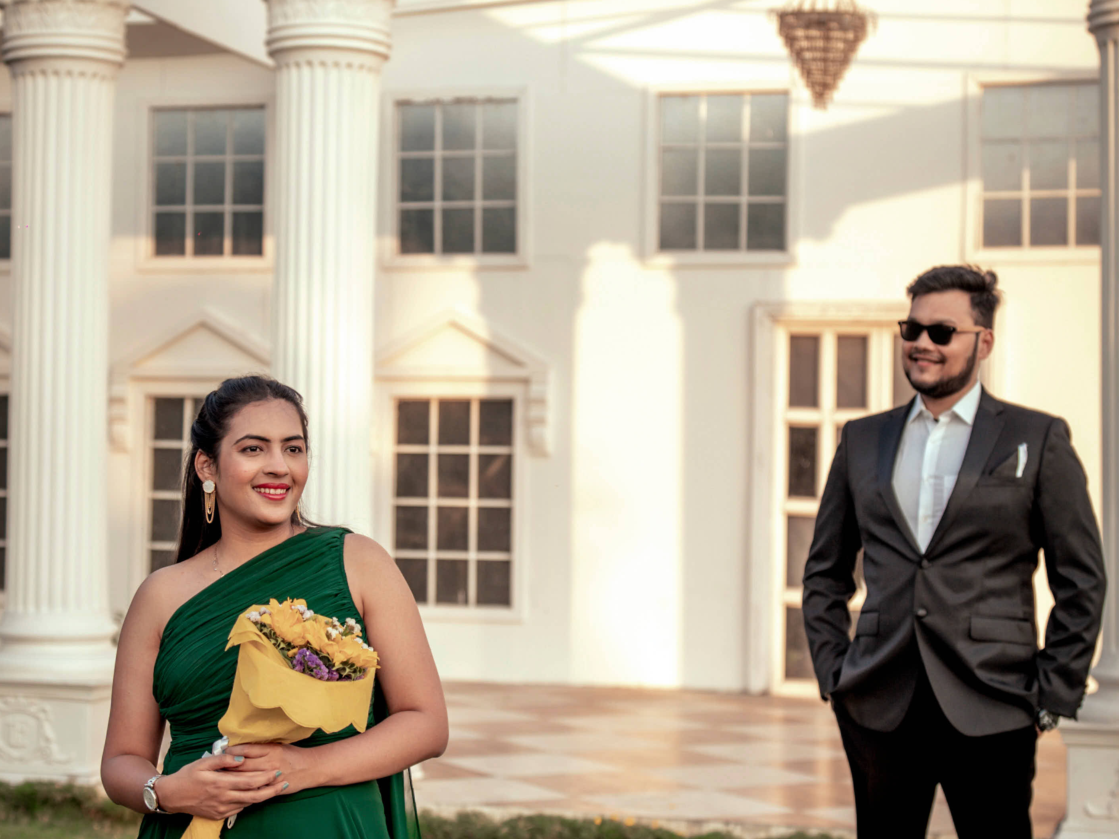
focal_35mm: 72
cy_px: 419
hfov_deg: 27.0
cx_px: 542
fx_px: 2327
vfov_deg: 20.4
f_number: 2
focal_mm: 35
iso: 80
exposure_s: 1/400
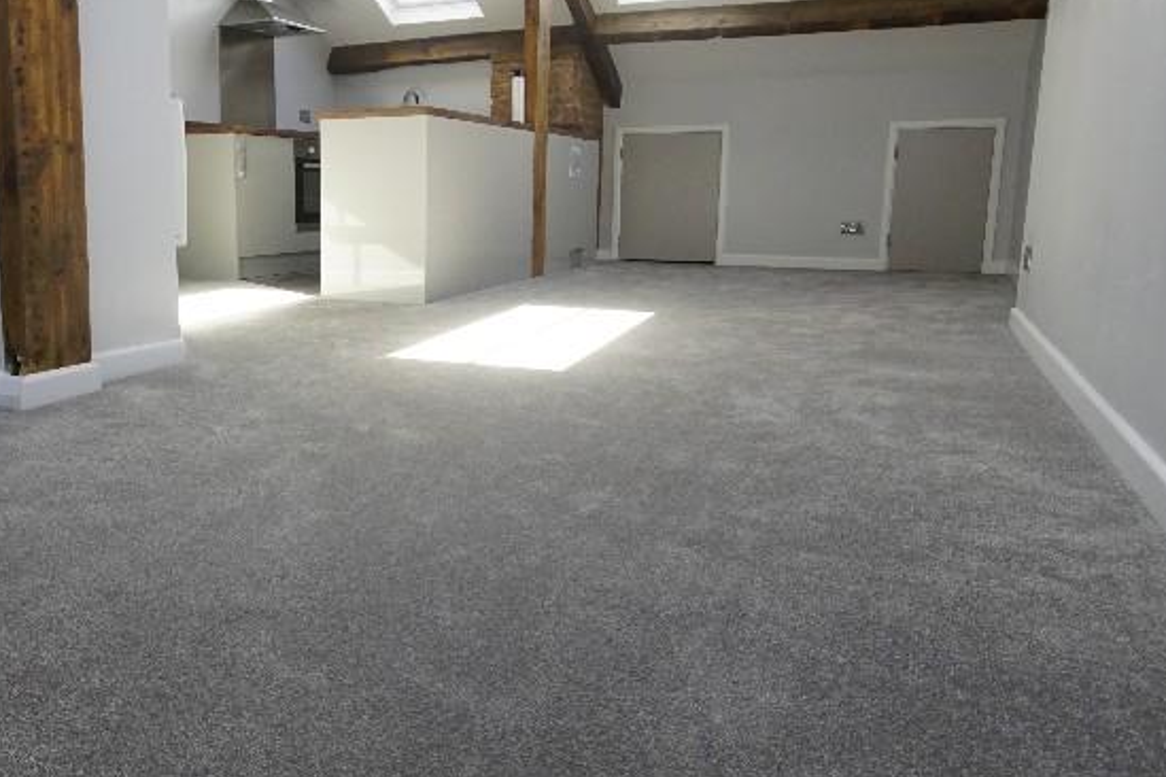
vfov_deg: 46.3
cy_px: 336
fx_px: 907
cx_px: 416
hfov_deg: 64.2
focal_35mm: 28
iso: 800
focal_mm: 10
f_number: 6.3
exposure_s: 1/160
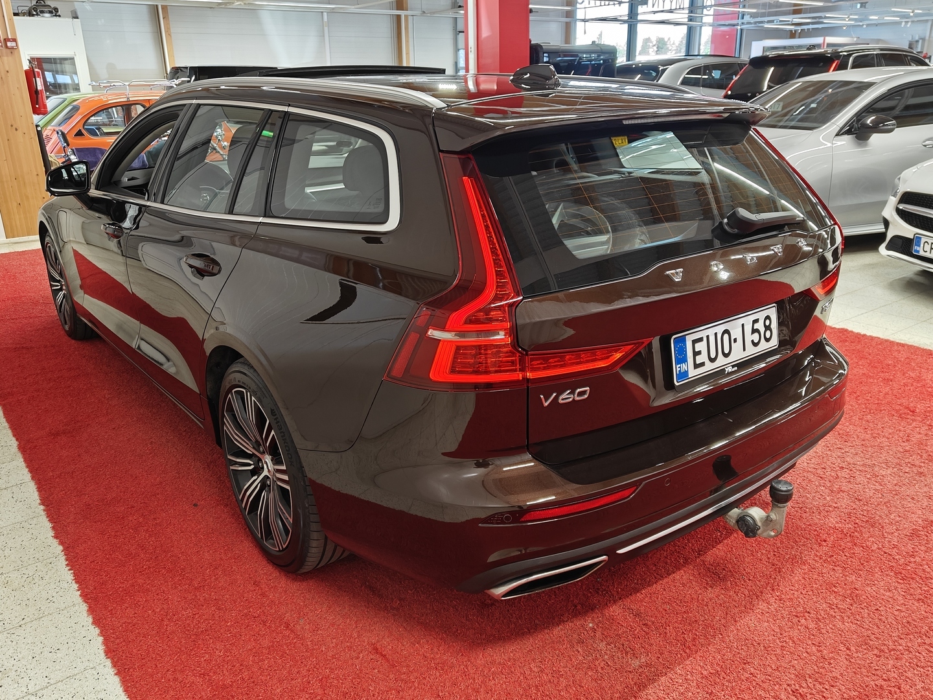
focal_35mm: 28
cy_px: 350
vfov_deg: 49.7
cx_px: 466
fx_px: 755
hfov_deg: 63.4
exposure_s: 1/50
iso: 100
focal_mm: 5.59
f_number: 1.8
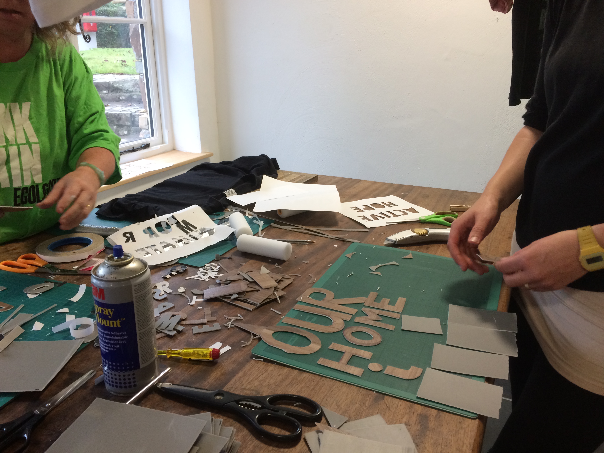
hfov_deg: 61.7
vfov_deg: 48.2
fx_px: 506
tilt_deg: -20.8
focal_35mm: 29
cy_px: 226
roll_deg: +1.5
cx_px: 302
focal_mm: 4.15
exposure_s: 1/33
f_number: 2.2
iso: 80
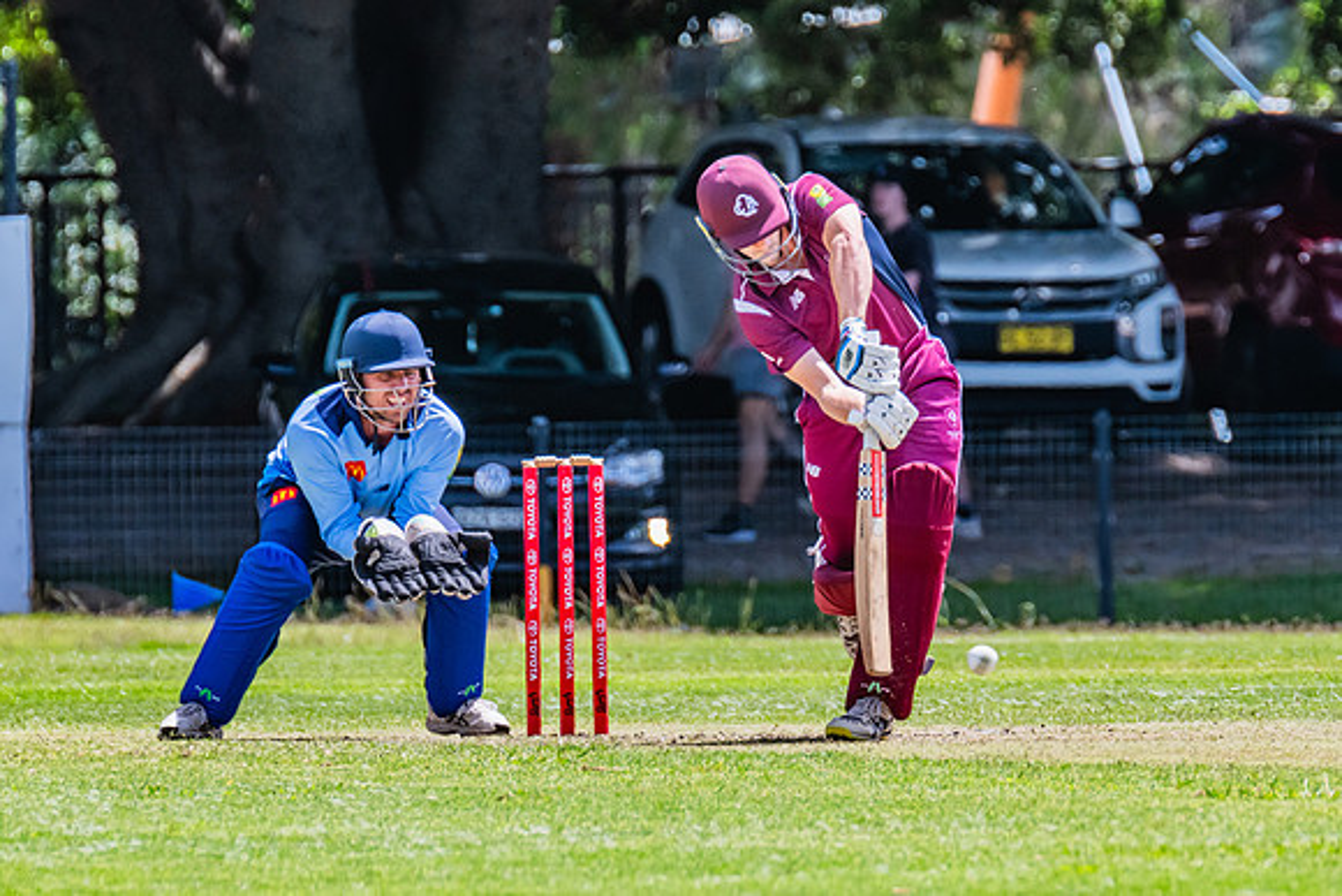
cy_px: 445
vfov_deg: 1.5
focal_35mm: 920
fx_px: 34304
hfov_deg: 2.2
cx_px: 762
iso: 800
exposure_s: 1/1250
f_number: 9
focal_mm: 600
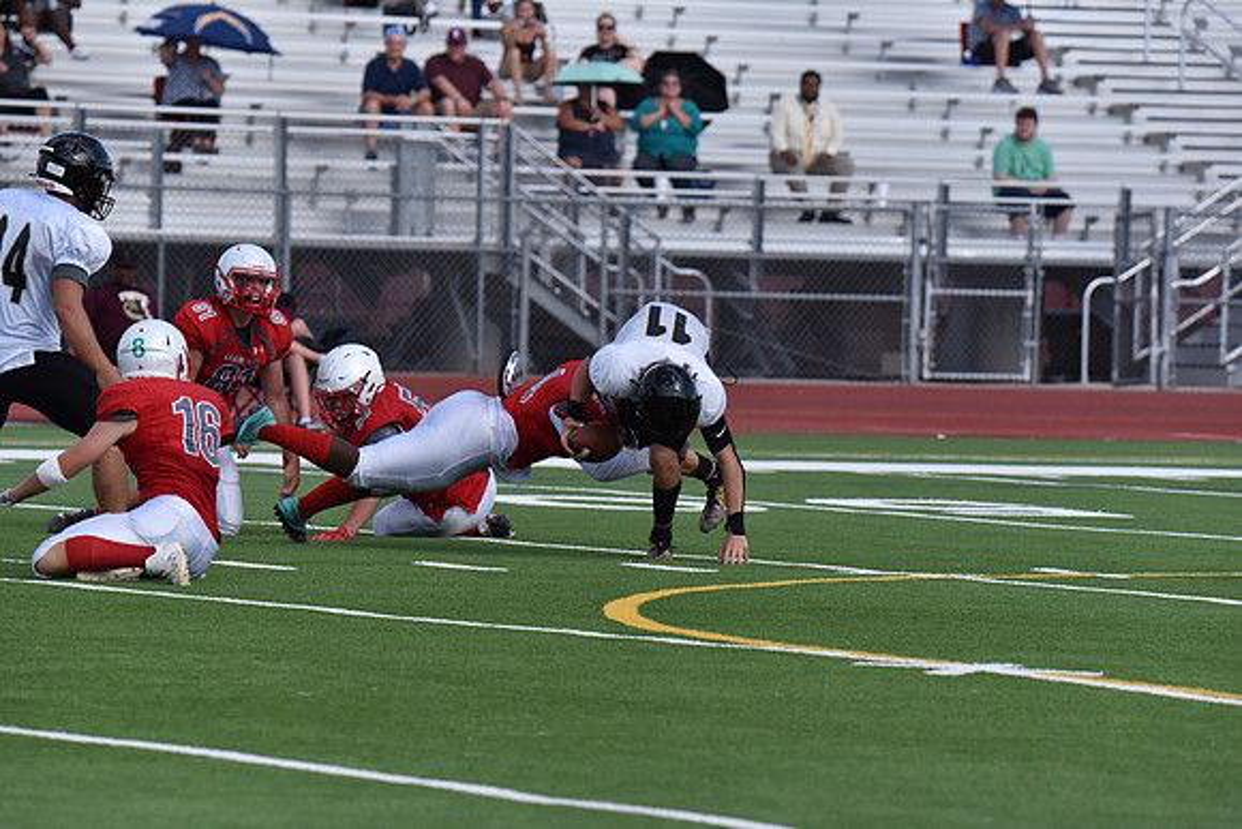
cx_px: 621
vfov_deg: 4.3
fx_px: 11042
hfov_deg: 6.4
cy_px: 414
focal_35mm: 320
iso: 1250
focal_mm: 320
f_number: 8
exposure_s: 1/3200
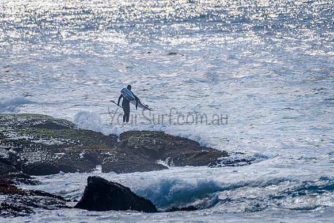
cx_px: 132
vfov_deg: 2.2
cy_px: 112
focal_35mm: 613
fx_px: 5690
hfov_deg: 3.4
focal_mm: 500
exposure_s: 1/2000
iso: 64
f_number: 6.3
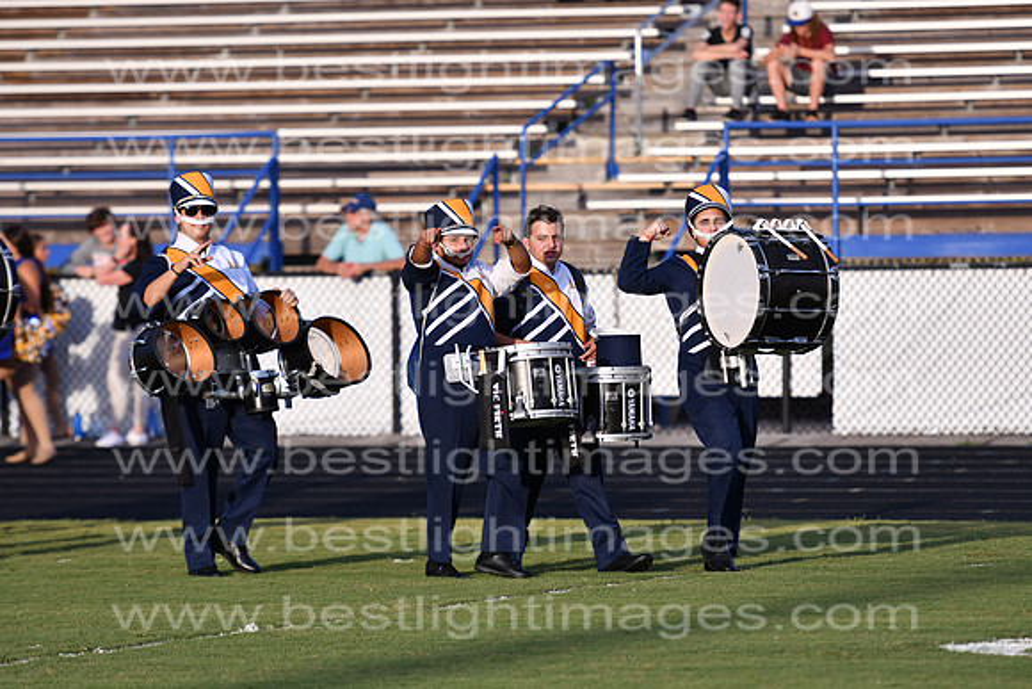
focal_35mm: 255
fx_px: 7311
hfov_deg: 8.1
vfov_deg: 5.4
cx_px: 516
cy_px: 344
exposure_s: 1/3200
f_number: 3.2
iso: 400
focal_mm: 170
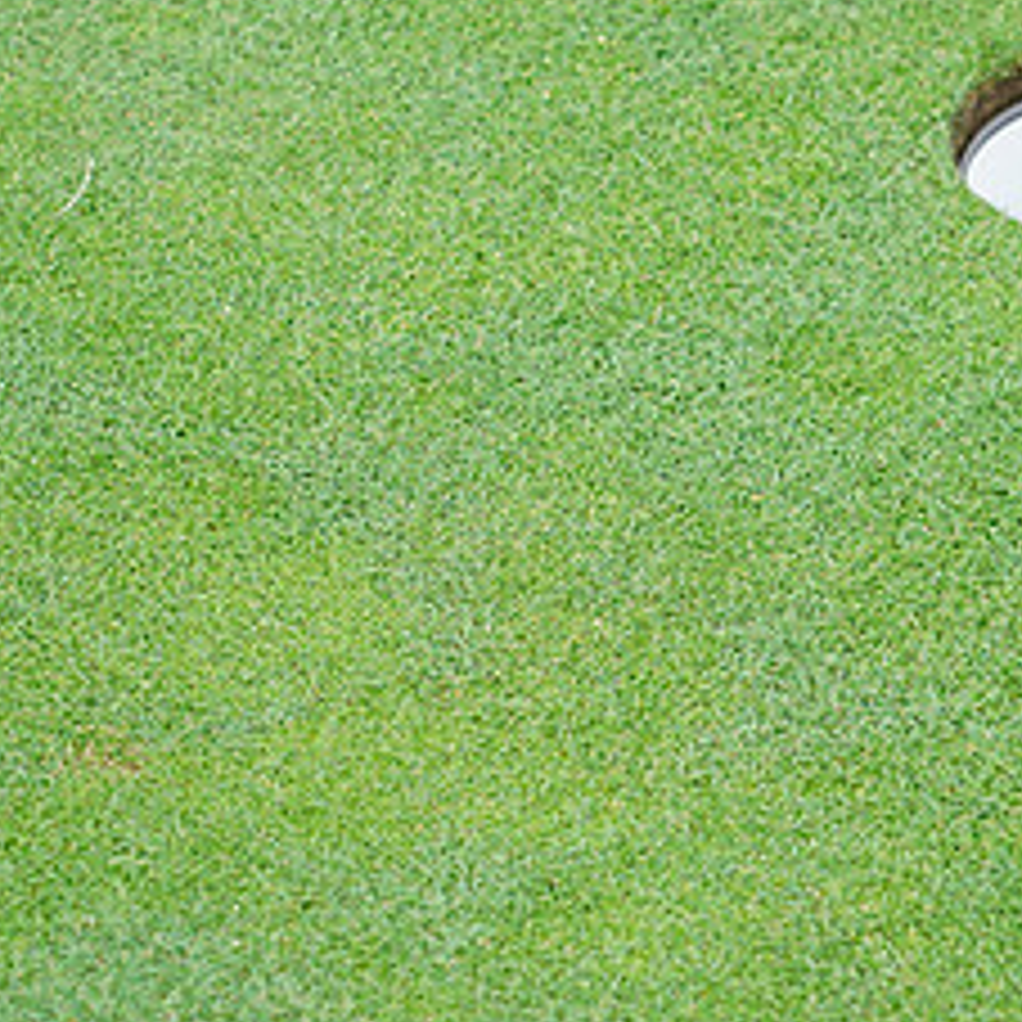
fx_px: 7616
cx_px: 1004
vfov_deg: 7.7
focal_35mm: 228
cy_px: 259
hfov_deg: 7.6
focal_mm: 105
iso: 125
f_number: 5.6
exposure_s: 1/100
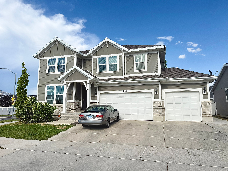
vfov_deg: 56.8
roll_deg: -0.5
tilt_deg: +8.8
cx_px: 114
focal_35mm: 24
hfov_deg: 71.6
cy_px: 86
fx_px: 158
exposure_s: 1/5319
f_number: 1.78
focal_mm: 6.76
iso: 80
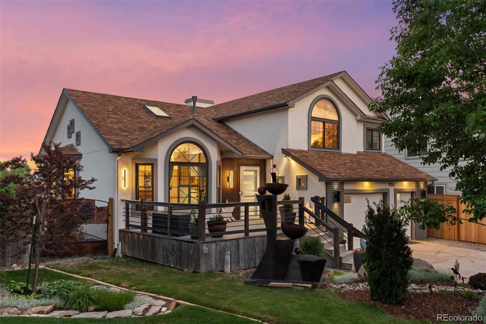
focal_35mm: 29
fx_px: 391
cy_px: 162
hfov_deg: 63.7
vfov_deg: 44.9
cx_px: 243
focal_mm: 29
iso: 400
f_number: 9
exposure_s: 1
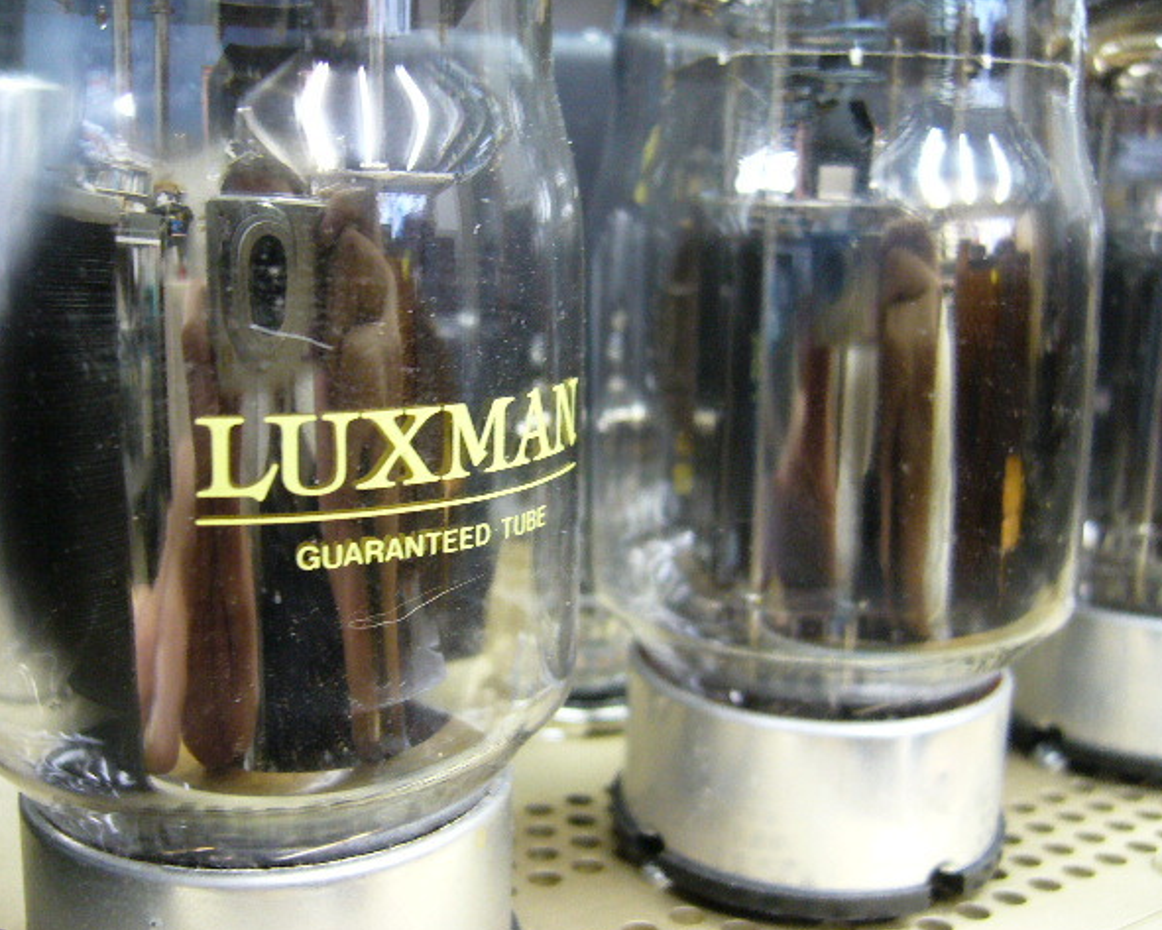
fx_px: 1273
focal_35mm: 37
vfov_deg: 40.1
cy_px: 470
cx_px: 547
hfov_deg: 49.0
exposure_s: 1/8
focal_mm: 5.8
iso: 200
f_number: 2.8
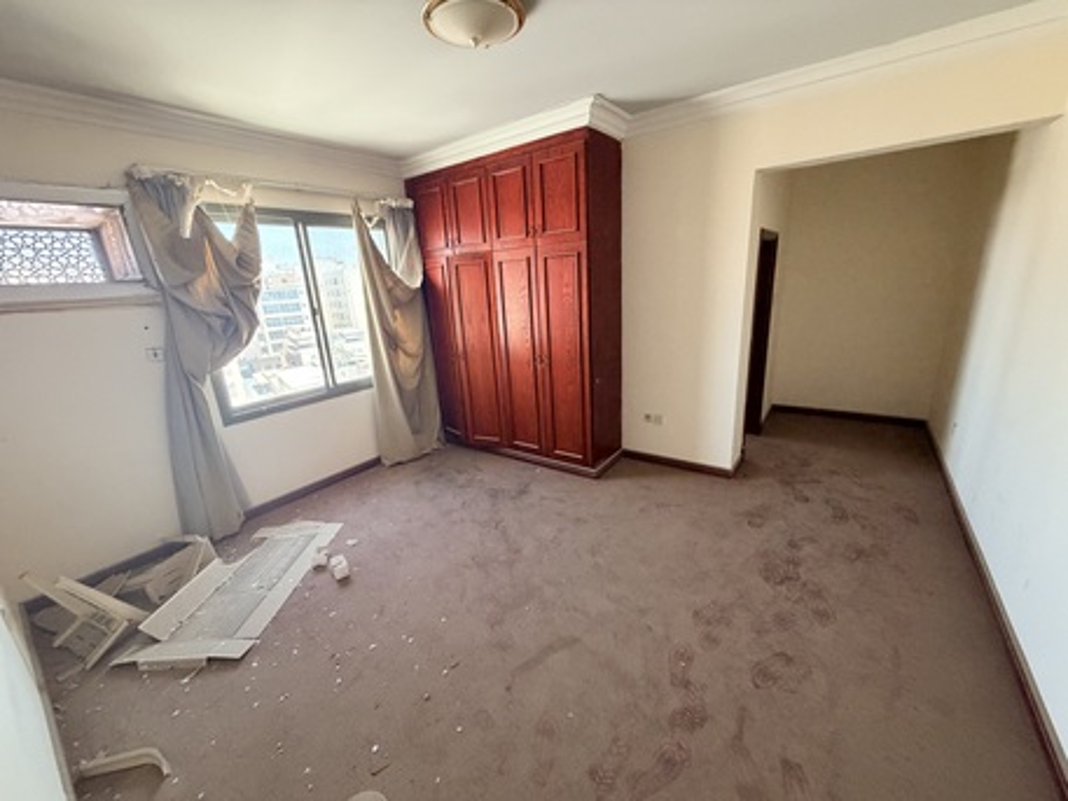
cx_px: 534
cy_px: 400
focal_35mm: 14
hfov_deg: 102.0
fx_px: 432
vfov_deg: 85.7
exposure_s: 1/60
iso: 400
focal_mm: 2.22
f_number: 2.2
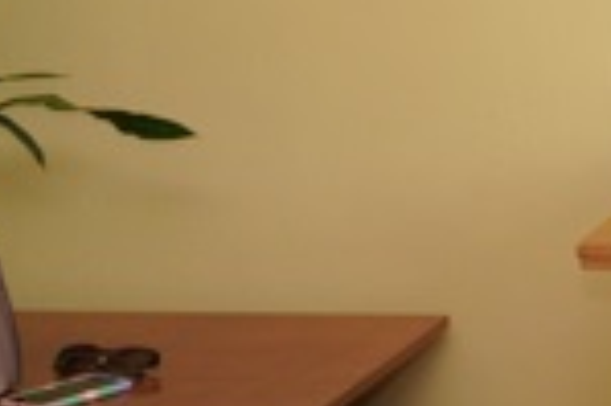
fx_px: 2729
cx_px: 1521
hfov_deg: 10.7
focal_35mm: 161
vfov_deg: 8.4
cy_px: -35
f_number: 4
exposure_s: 1/200
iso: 640
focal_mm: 30
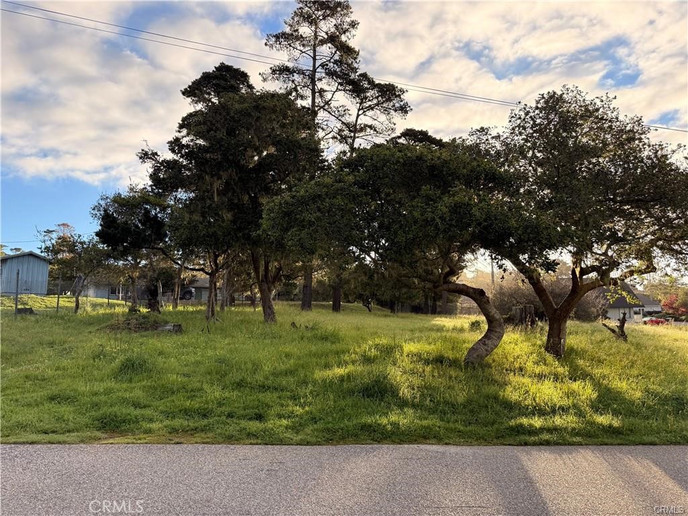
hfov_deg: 71.6
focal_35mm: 24
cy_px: 258
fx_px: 477
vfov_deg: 56.8
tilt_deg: +8.0
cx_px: 344
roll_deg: +1.4
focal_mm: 6.76
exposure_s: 1/1727
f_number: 1.78
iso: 100
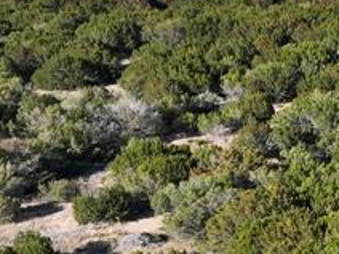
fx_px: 1136
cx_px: 627
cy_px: 258
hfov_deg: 14.7
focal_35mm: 116
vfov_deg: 12.6
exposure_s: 1/2000
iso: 200
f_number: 2.8
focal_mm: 12.29
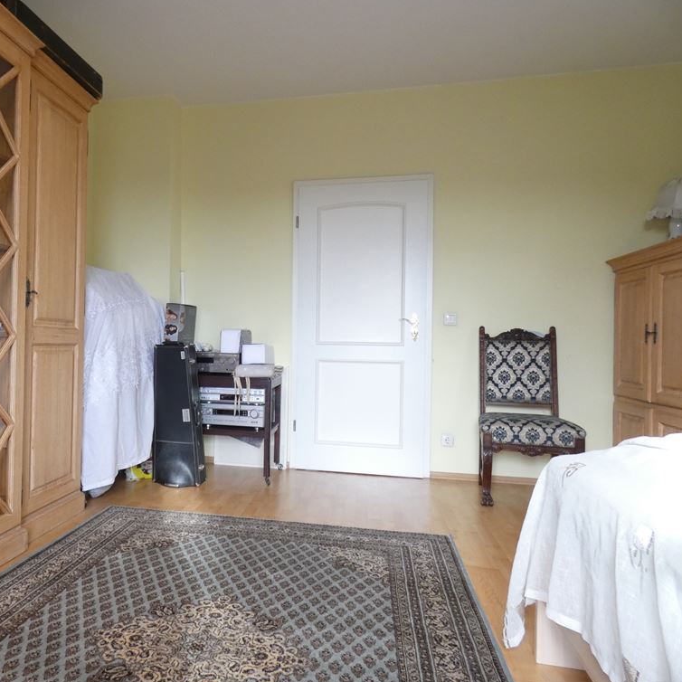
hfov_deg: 63.9
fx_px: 535
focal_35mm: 24
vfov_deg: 65.0
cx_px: 246
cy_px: 340
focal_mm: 3.6
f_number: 2.8
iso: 320
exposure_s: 1/60
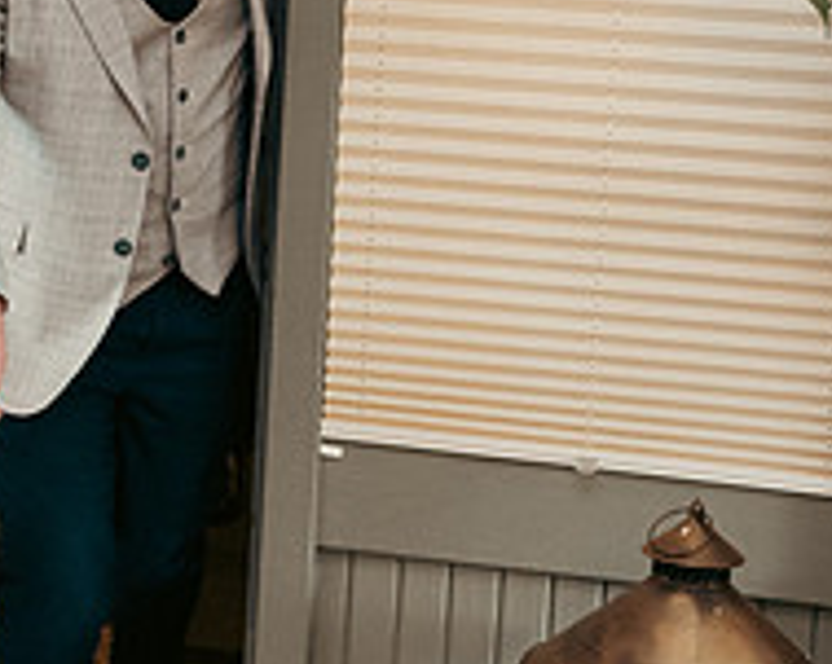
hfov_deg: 15.8
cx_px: -123
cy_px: 112
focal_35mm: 118
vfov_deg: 13.0
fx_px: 2904
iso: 2000
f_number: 3.5
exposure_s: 1/160
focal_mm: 41
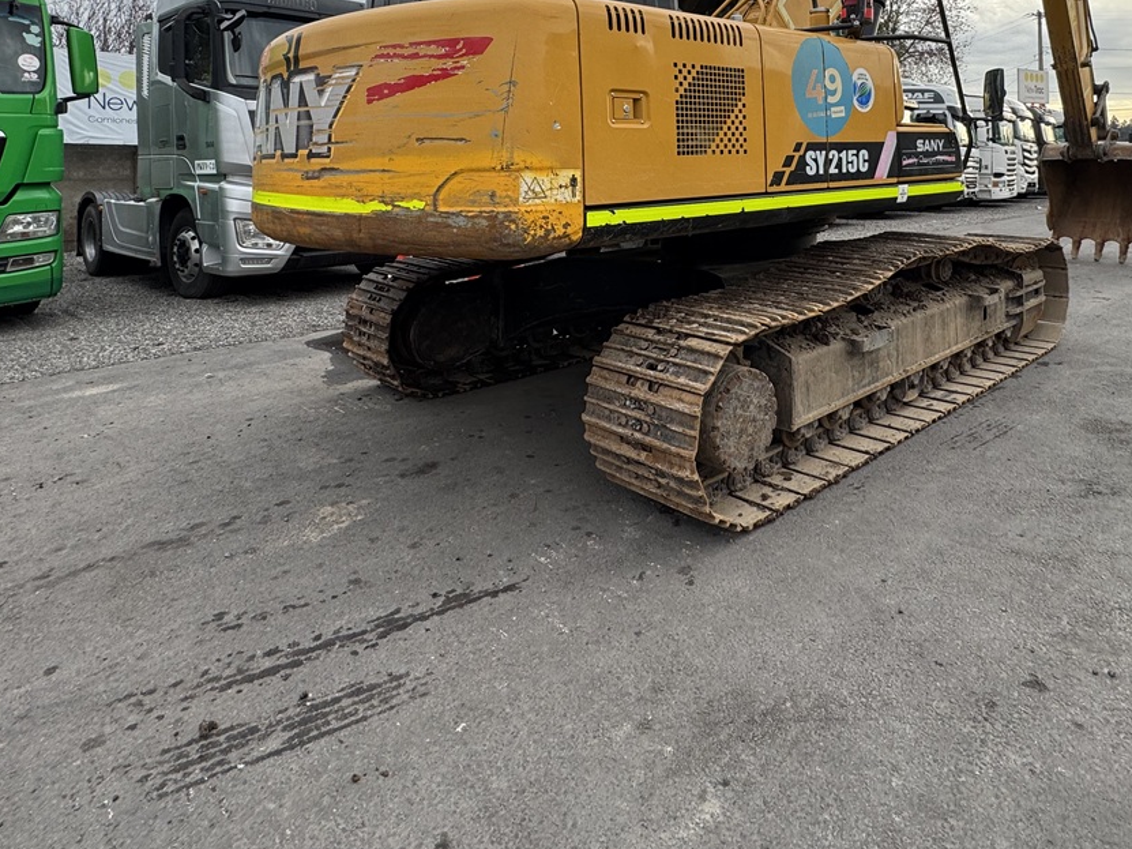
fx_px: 752
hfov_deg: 73.2
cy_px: 172
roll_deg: +0.5
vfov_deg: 54.9
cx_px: 675
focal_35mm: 23
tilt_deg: -0.8
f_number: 2.2
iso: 40
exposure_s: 1/235
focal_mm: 2.22
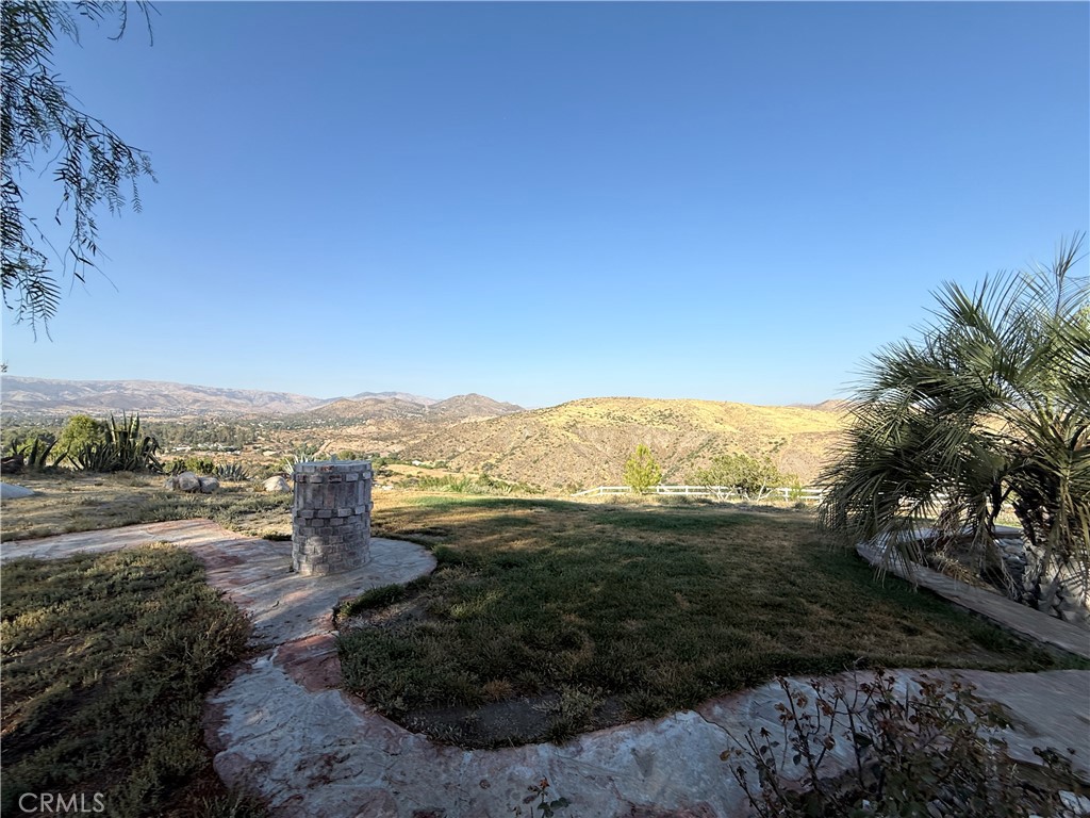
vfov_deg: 85.7
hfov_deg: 102.1
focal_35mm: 14
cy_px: 409
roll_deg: -0.1
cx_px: 545
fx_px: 441
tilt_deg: +0.9
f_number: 2.2
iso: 50
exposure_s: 1/1312
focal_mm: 2.22
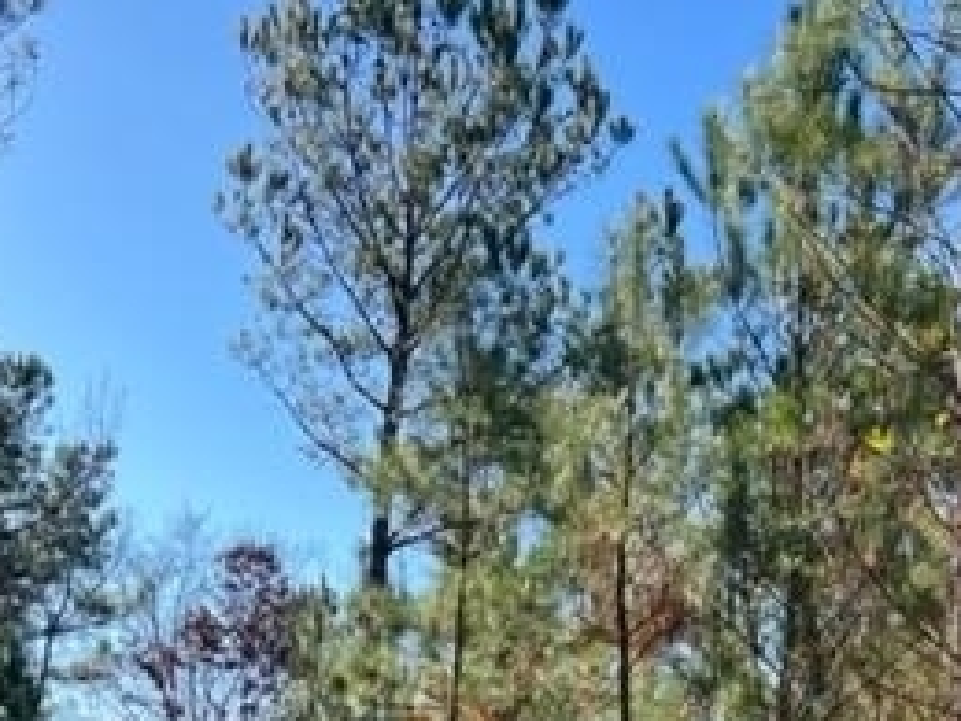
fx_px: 1777
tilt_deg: -1.0
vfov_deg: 21.2
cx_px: 388
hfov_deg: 30.2
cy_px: 884
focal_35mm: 64
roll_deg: -3.6
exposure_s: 1/1531
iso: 50
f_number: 1.5
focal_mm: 5.7
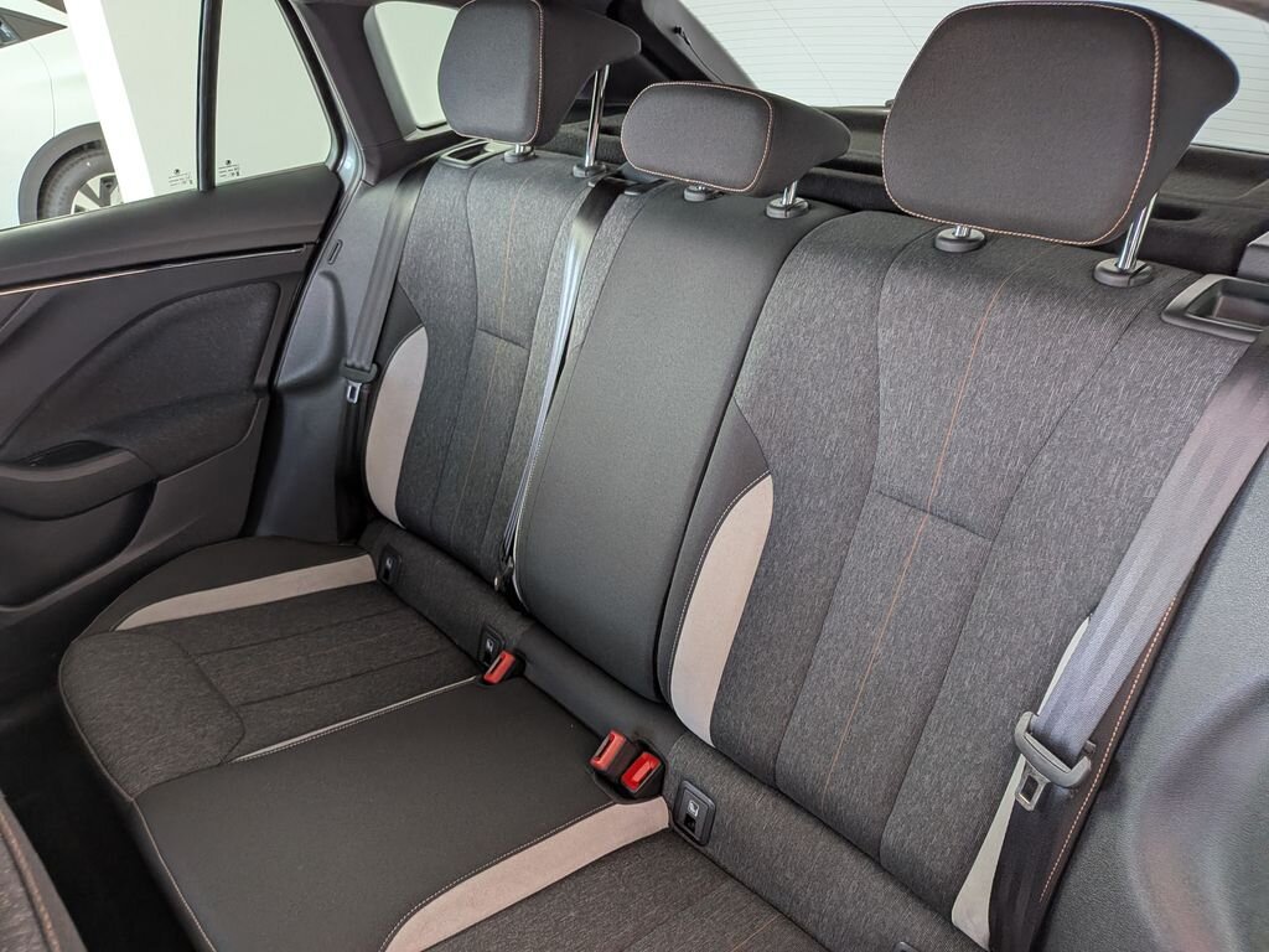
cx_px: 634
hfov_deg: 71.6
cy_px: 476
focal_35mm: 24
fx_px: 880
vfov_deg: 56.8
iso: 43
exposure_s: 1/25
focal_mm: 4.53
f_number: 1.7
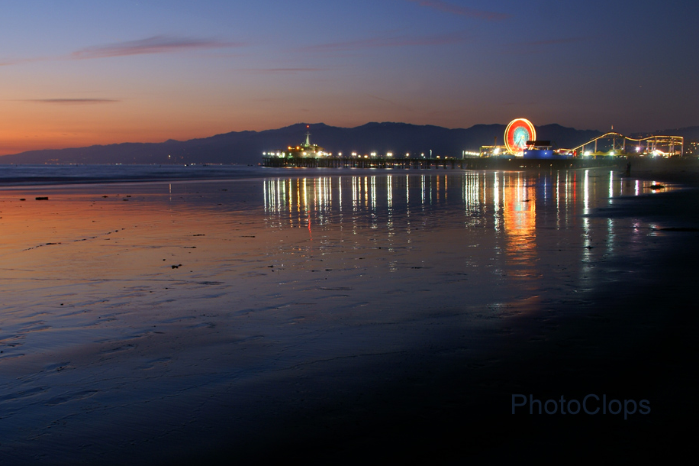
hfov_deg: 51.9
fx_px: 718
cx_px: 349
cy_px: 239
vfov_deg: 35.9
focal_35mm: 37
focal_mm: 24
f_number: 7.1
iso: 100
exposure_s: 4
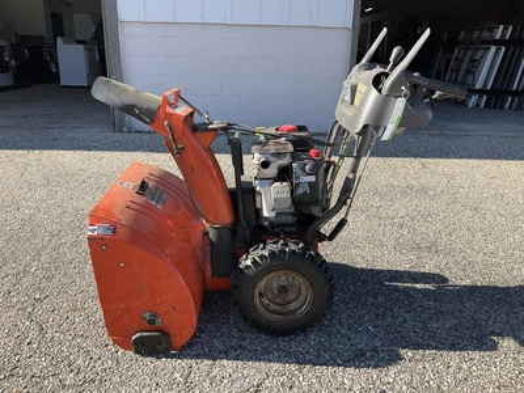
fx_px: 439
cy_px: 196
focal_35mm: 29
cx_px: 262
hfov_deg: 61.7
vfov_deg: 48.2
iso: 25
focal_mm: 3
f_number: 1.8
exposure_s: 1/749
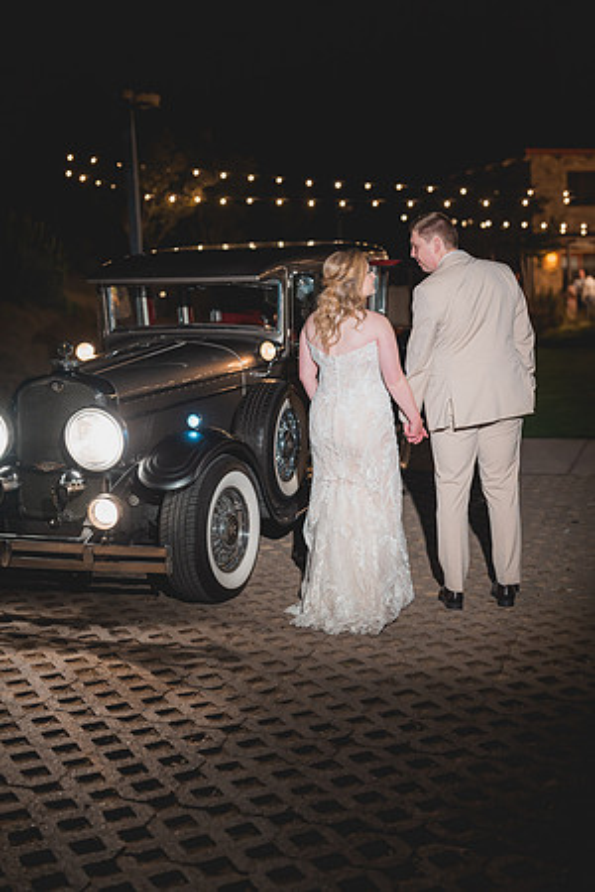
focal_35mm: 50
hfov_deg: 27.0
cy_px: 446
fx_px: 1239
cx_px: 298
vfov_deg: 39.6
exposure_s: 1/100
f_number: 1.8
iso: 500
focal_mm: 50
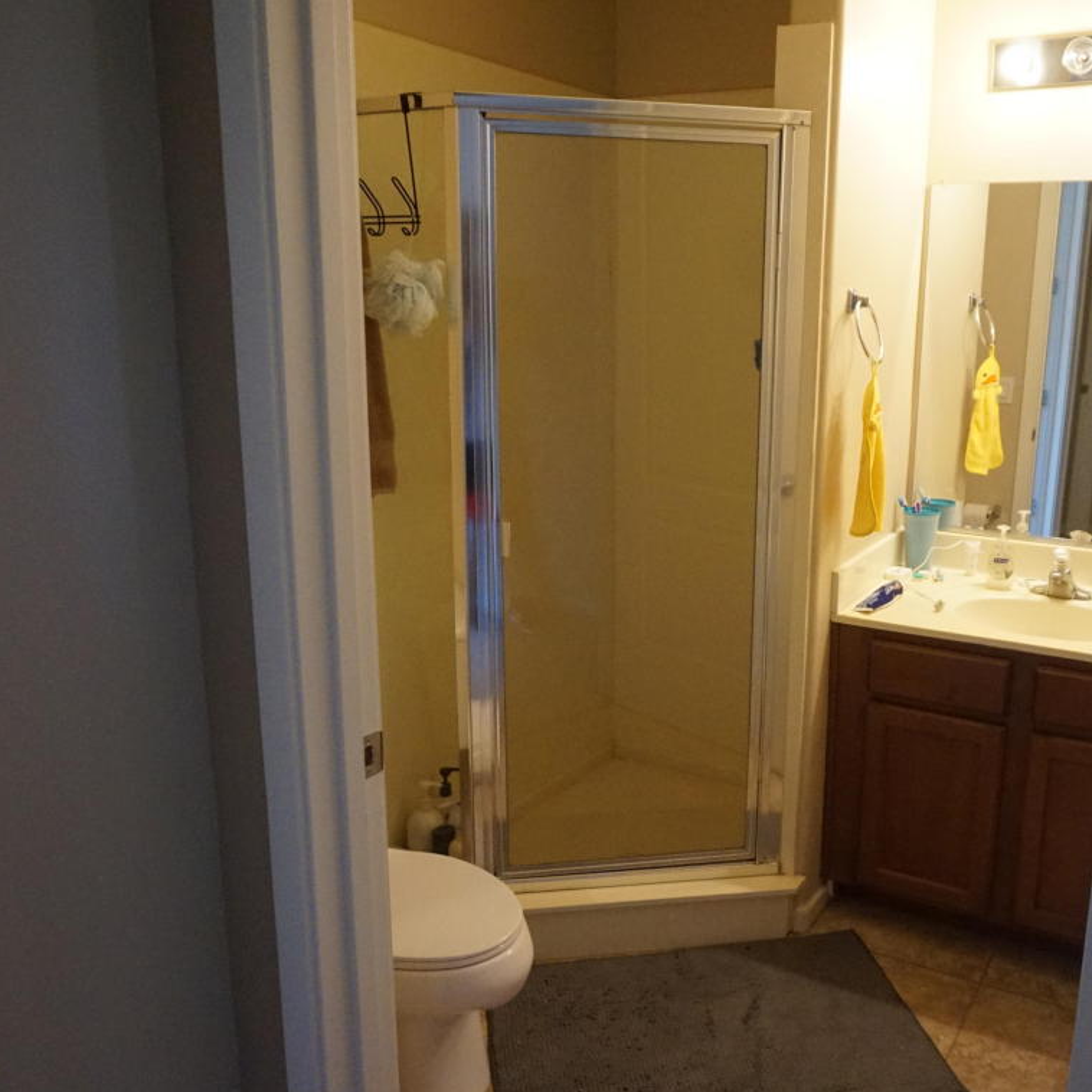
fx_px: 1106
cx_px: 679
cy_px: 542
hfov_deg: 52.0
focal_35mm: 31
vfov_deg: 52.5
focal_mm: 16
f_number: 3.5
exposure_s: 1/160
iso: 3200
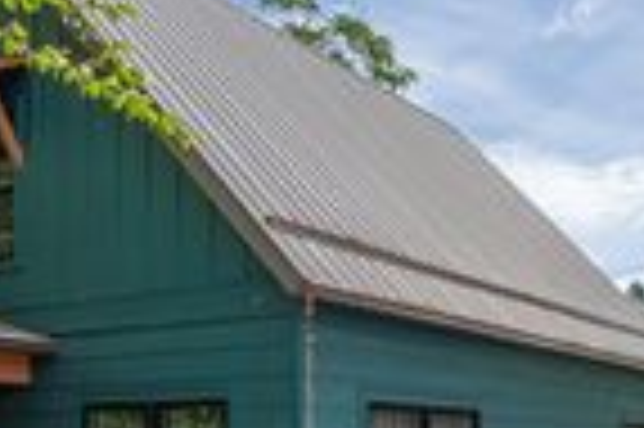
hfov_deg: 38.0
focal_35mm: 49
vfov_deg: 25.7
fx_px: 876
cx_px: 563
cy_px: 457
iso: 320
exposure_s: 1/800
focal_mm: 14
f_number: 8
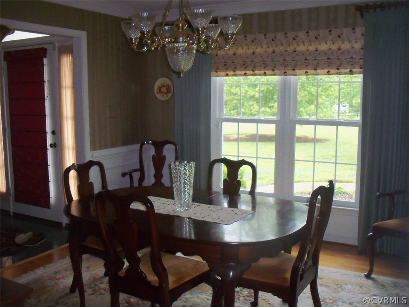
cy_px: 154
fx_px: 449
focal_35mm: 38
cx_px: 204
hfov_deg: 49.0
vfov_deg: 37.7
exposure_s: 1/60
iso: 400
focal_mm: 6.3
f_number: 3.5
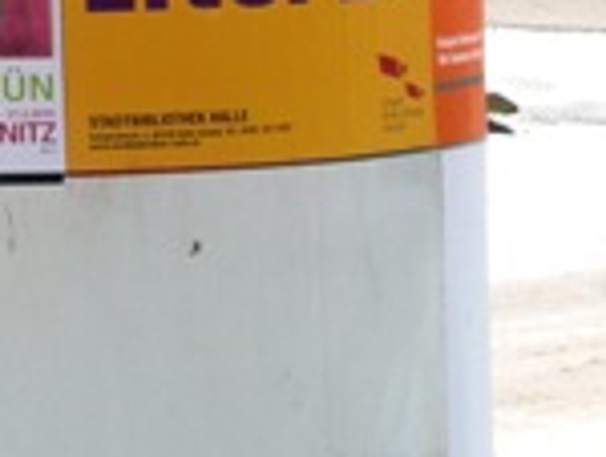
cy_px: -253
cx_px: -53
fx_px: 4243
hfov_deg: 8.1
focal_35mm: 242
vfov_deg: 6.1
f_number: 4.1
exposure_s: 1/100
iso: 64
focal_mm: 11.7
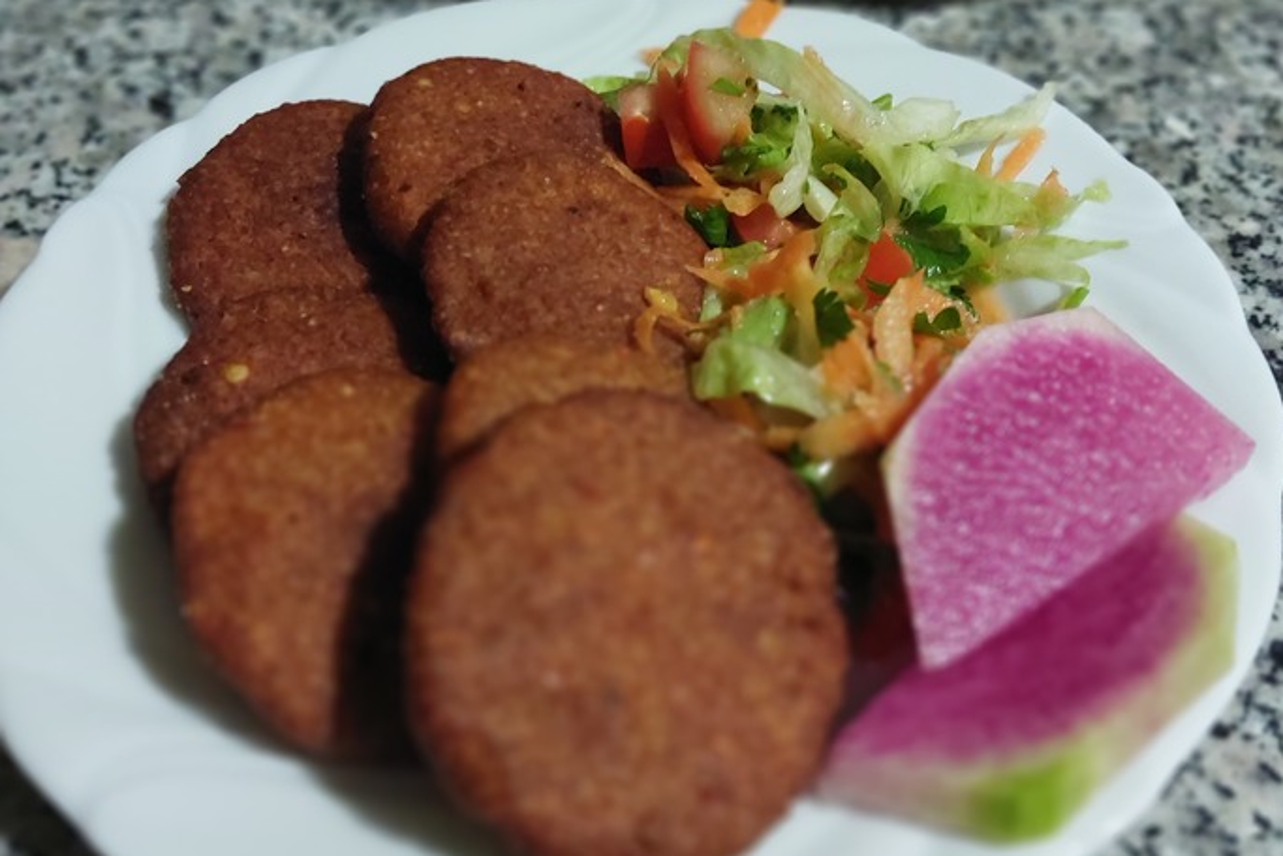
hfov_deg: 46.4
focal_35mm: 42
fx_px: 1497
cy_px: 285
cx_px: 646
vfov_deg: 31.7
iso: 500
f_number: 1.8
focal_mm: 4.6
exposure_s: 1/17
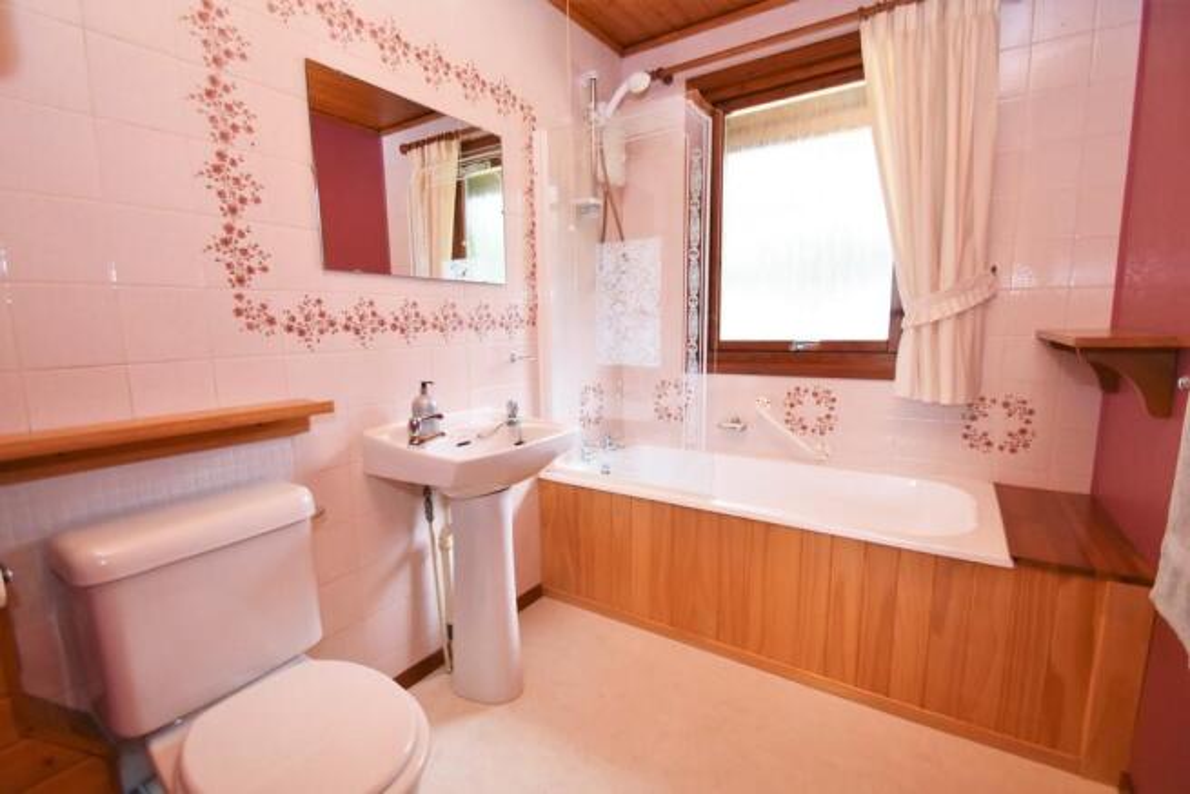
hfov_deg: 100.4
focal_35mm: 15
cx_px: 595
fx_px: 496
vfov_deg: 77.4
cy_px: 397
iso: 1600
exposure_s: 1/100
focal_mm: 10
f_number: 4
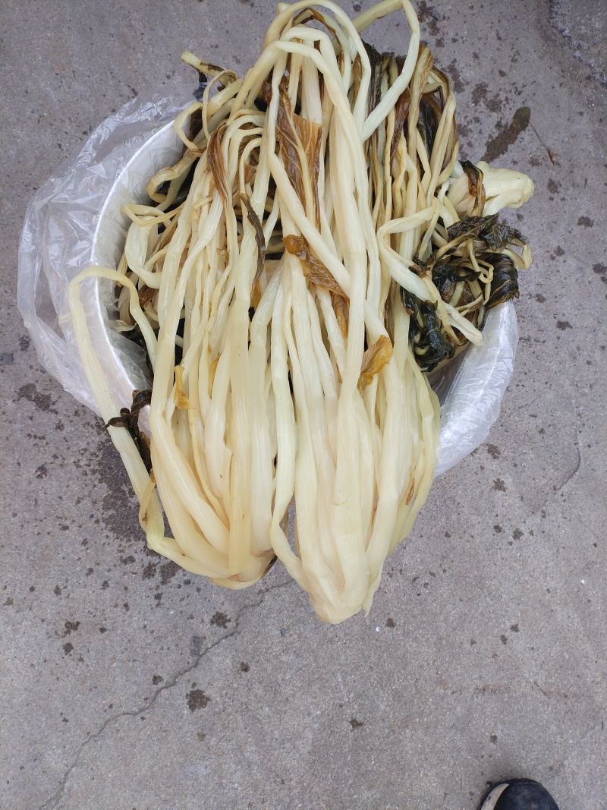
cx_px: 304
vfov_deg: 67.3
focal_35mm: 26
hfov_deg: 53.1
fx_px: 608
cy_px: 405
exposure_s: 1/118
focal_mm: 4.25
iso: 100
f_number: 1.8
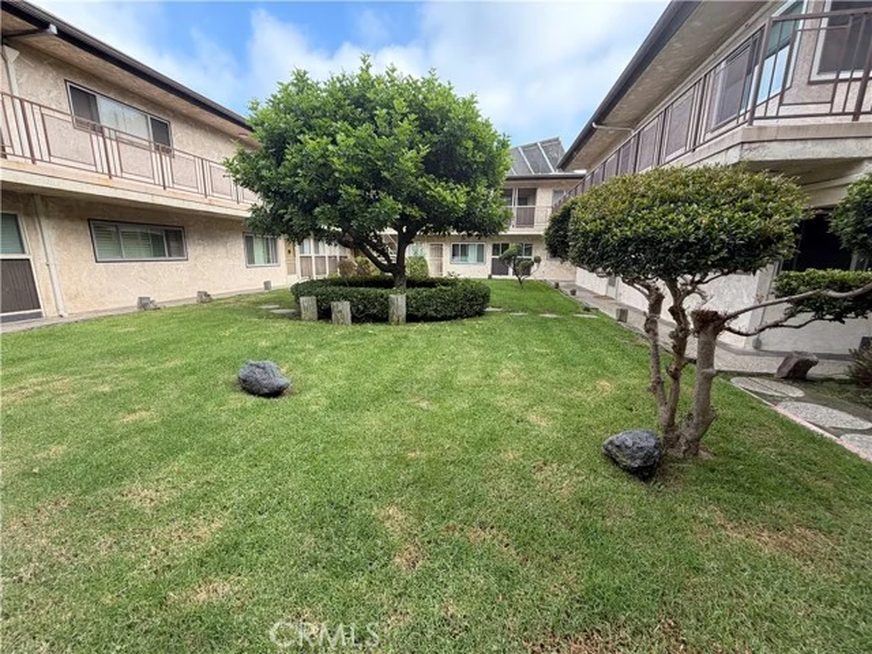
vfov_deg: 85.7
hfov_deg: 102.1
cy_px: 327
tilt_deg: -11.3
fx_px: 353
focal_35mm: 14
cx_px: 436
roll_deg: -2.2
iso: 40
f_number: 2.2
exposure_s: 1/186
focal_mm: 2.22
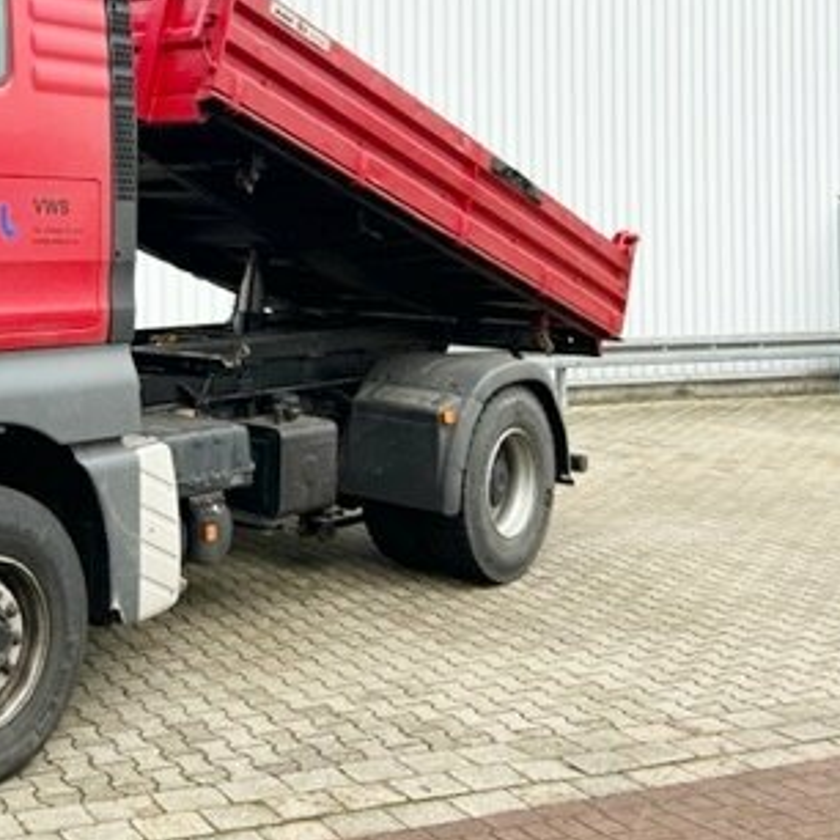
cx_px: -8
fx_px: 1318
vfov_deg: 34.8
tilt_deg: +0.8
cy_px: 247
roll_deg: -0.2
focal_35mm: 48
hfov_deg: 32.4
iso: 40
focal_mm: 5.7
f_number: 1.5
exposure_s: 1/231
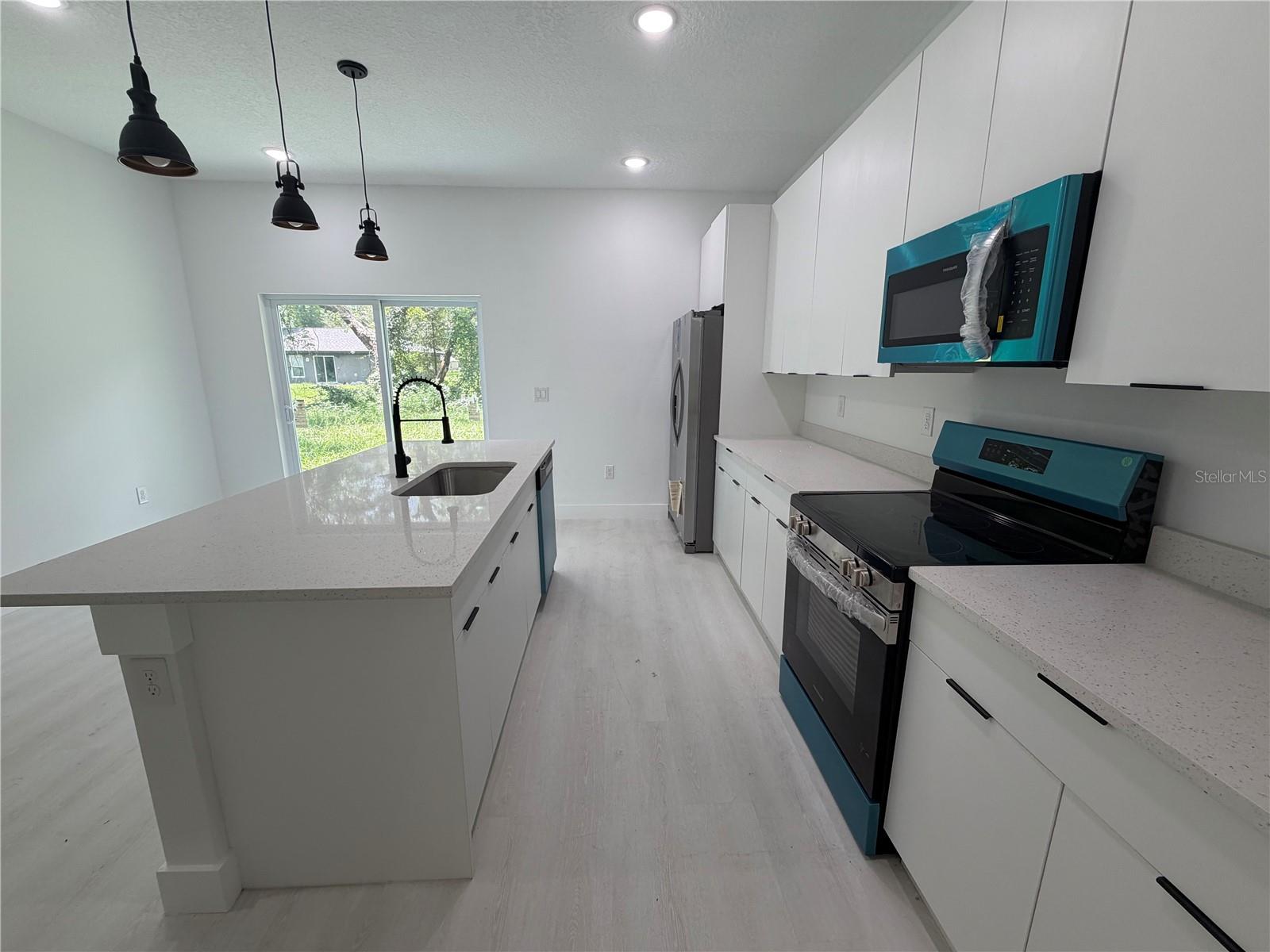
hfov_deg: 102.1
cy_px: 476
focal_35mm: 14
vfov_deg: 85.7
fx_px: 514
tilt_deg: -12.4
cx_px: 635
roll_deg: +0.3
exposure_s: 1/120
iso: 80
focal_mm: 2.22
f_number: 2.2
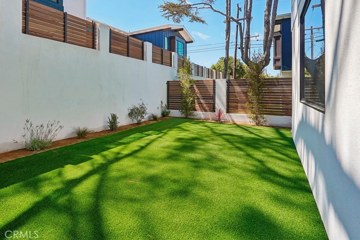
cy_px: 98
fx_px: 190
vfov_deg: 64.0
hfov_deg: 86.0
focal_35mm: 19
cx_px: 147
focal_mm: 16
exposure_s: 1/320
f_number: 8
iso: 400
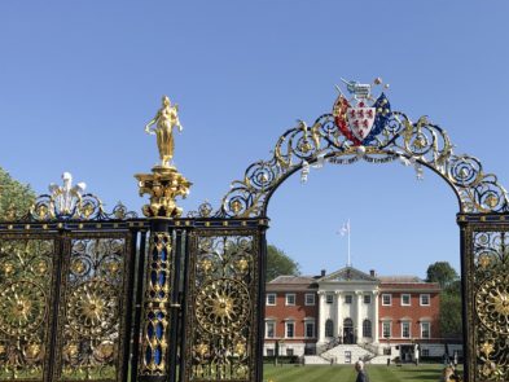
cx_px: 370
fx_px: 735
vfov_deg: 29.1
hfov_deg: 37.4
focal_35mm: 50
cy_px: 229
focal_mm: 3.99
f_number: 1.8
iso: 20
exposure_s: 1/1799
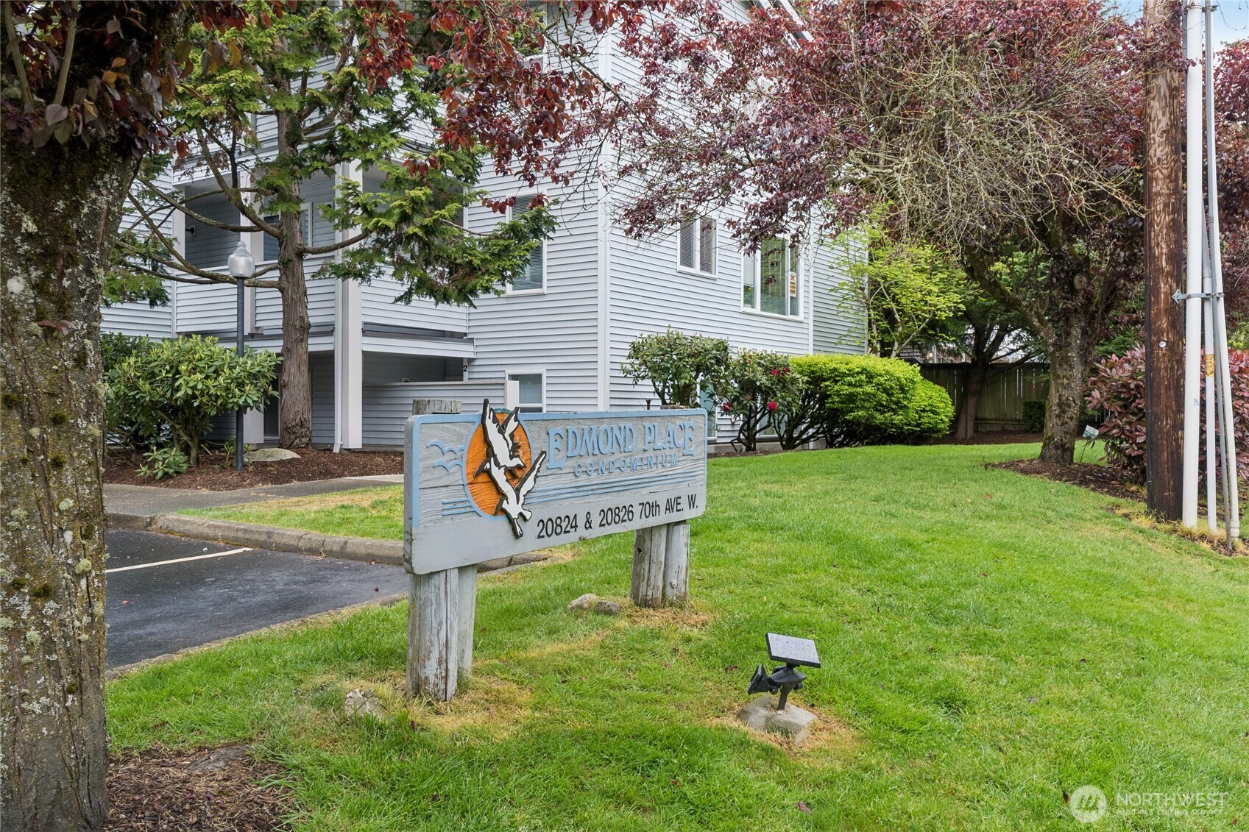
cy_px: 416
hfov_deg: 61.9
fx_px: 1041
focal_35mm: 30
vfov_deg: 43.6
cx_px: 624
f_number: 9
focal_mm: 20
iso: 250
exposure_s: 1/20
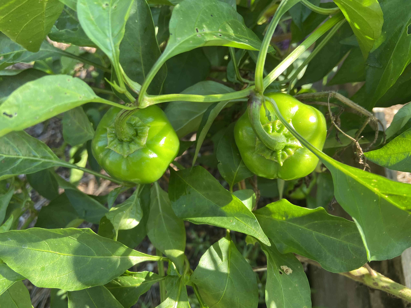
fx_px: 309
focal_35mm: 26
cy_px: 154
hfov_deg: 67.3
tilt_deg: -59.5
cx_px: 206
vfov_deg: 53.1
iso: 40
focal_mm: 4.25
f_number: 1.8
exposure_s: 1/122
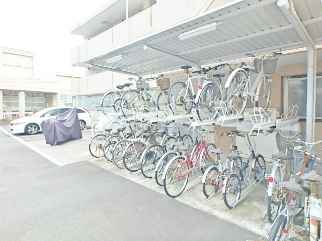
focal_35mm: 21
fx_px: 195
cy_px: 120
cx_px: 161
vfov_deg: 63.4
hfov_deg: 79.0
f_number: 3.5
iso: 125
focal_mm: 3.7
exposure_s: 1/125
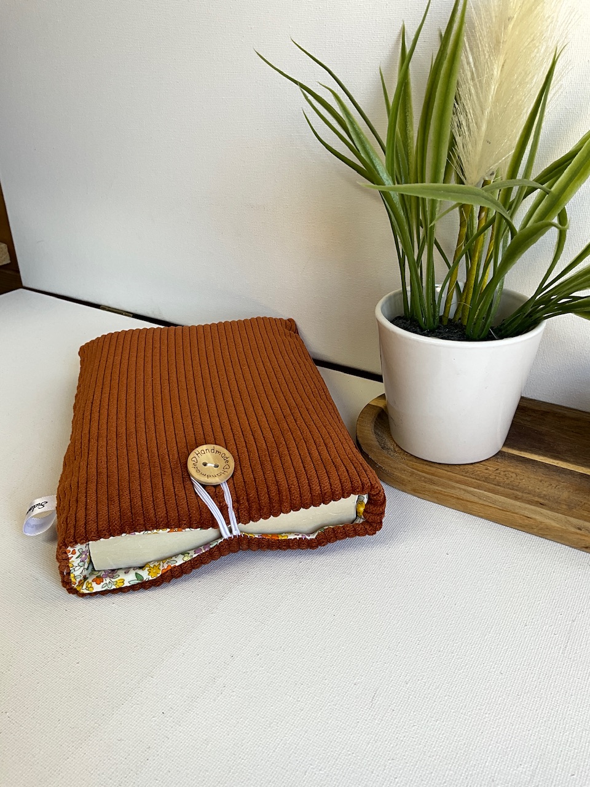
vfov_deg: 61.7
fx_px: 659
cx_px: 295
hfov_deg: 48.2
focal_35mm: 29
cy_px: 394
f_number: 1.8
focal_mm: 3
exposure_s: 1/100
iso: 32
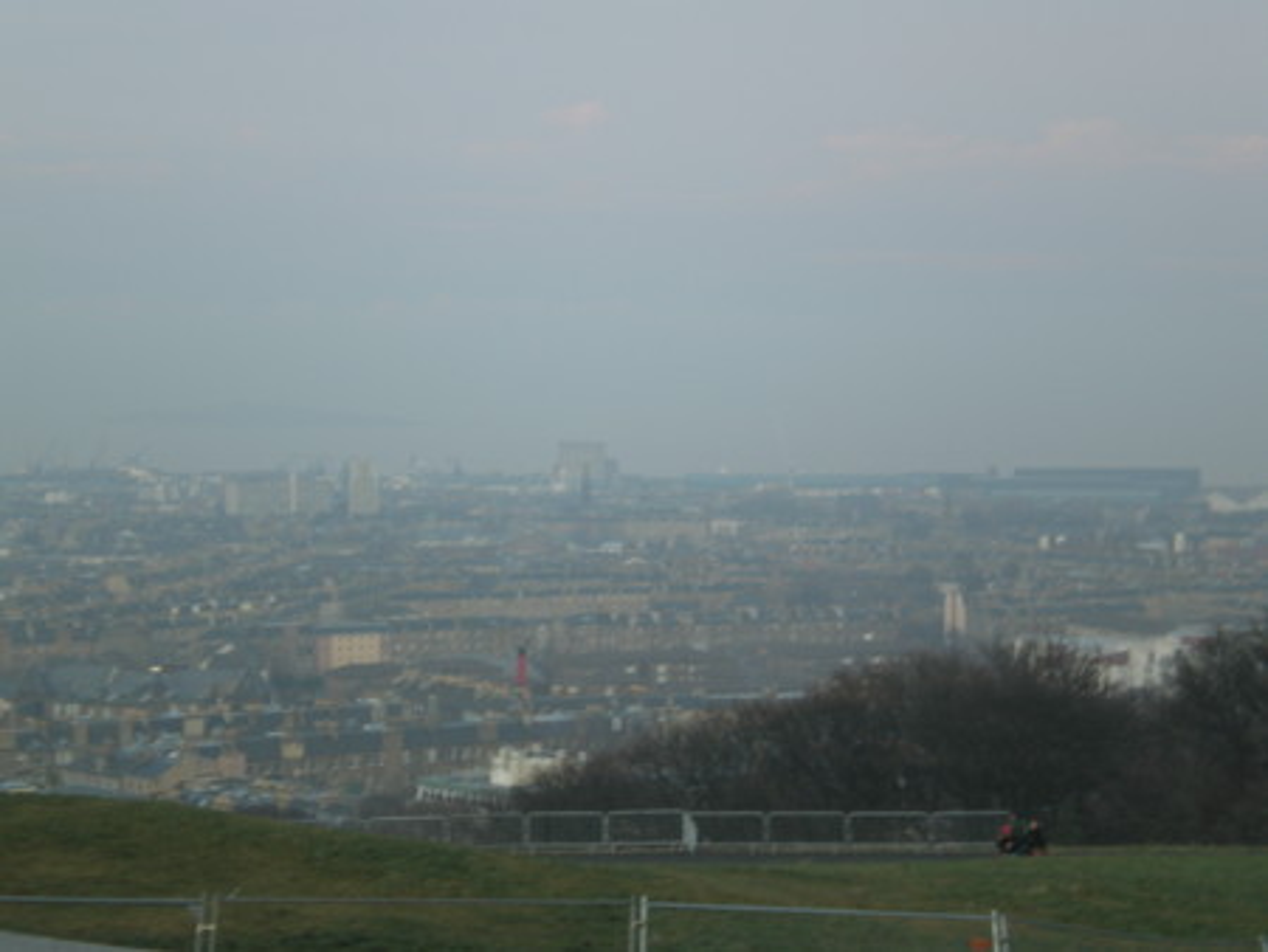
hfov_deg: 22.5
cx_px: 634
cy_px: 476
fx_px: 3189
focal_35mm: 87
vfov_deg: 17.0
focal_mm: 14.3
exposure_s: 1/18
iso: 64
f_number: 5.1
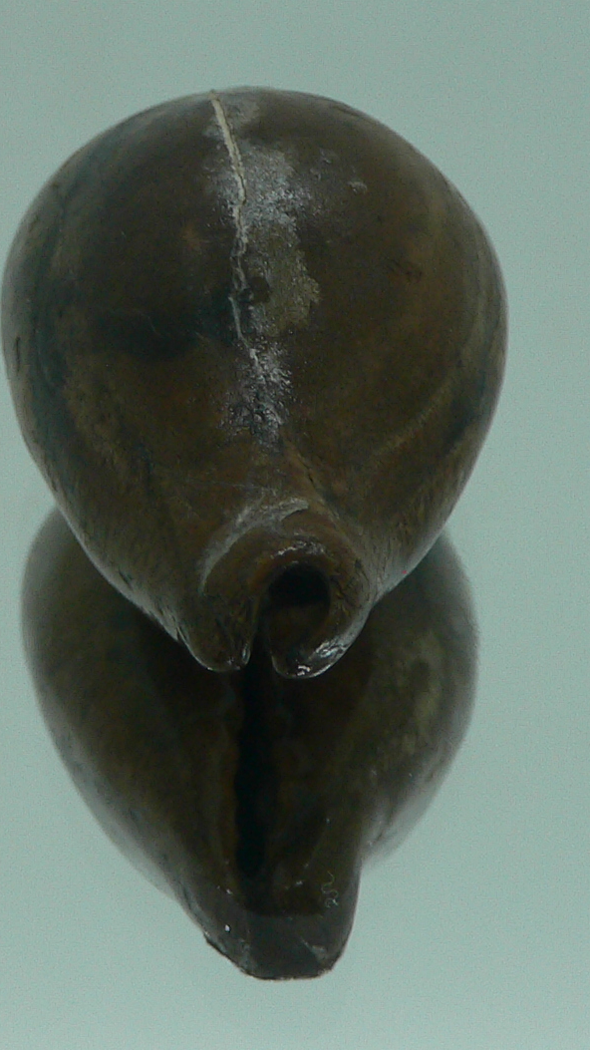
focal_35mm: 73
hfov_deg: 16.5
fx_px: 2031
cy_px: 424
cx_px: 292
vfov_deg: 28.9
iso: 80
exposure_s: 1/60
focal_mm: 4.6
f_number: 2.8
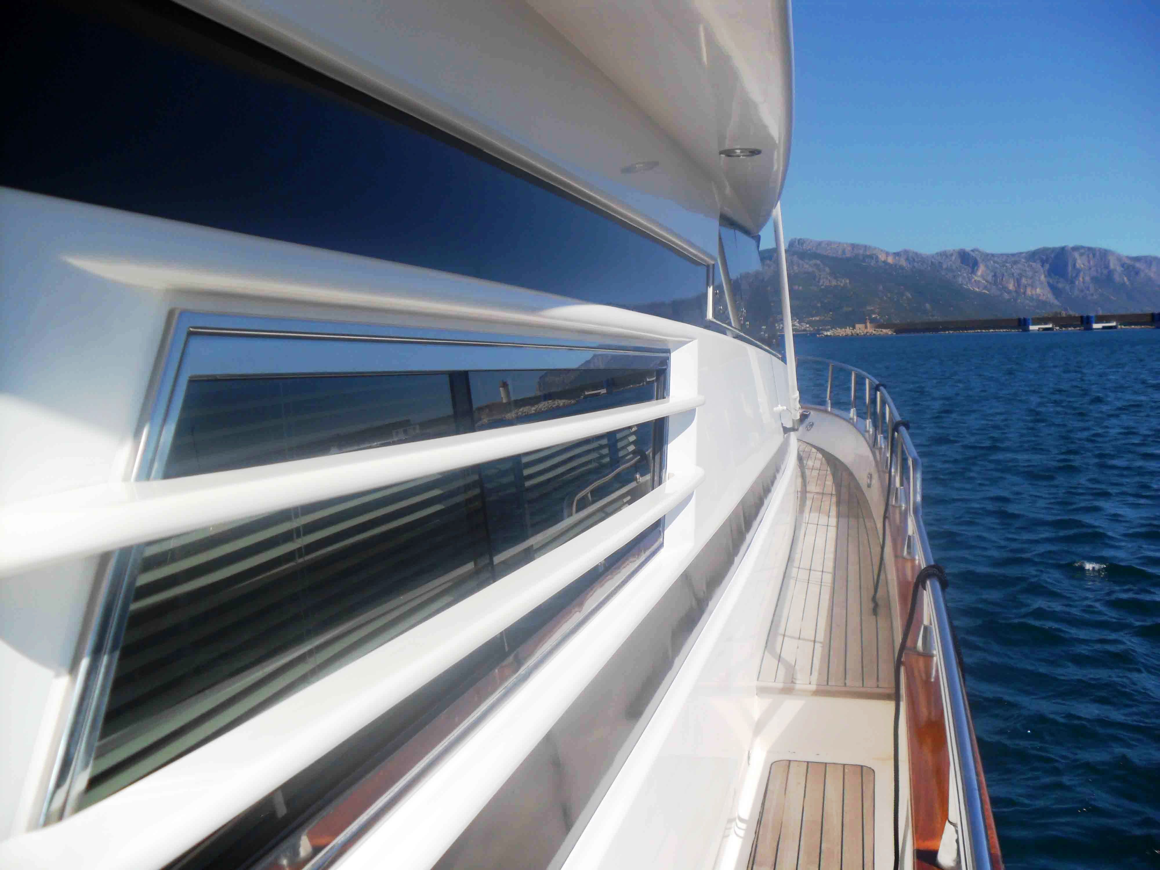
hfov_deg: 52.6
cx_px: 580
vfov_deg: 40.7
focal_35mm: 35
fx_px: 1173
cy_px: 435
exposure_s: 1/350
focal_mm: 6.3
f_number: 7.6
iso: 80
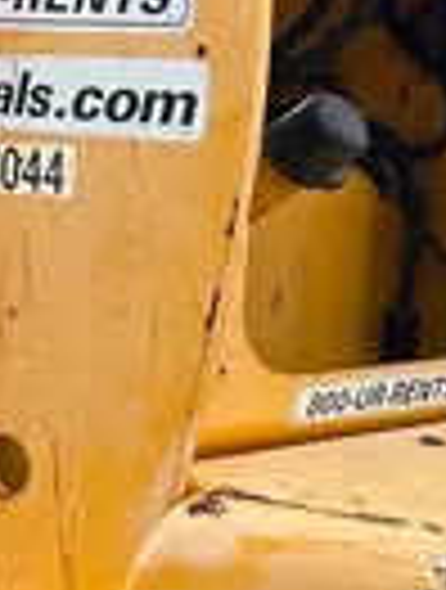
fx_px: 2479
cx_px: -545
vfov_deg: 13.6
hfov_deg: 9.4
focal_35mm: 145
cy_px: 331
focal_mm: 5.7
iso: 50
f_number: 1.5
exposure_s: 1/217
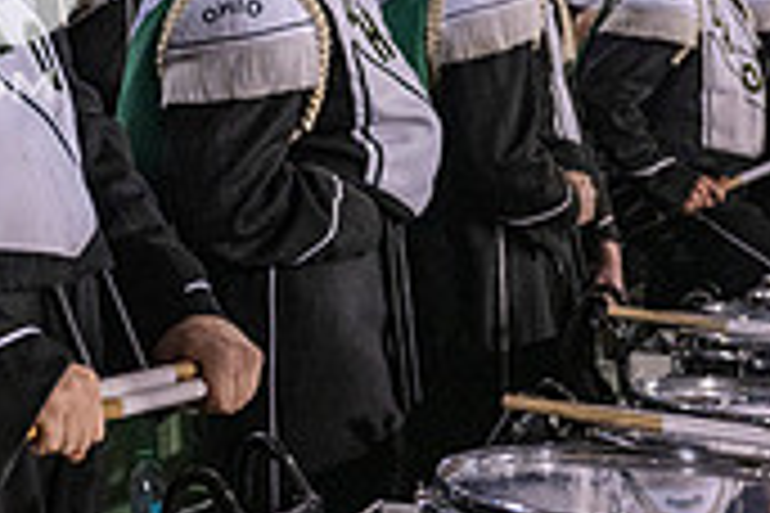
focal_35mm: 90
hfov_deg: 20.5
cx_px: -257
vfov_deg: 14.8
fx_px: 1925
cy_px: -74
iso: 2000
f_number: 3.2
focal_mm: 26.5
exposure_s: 1/500
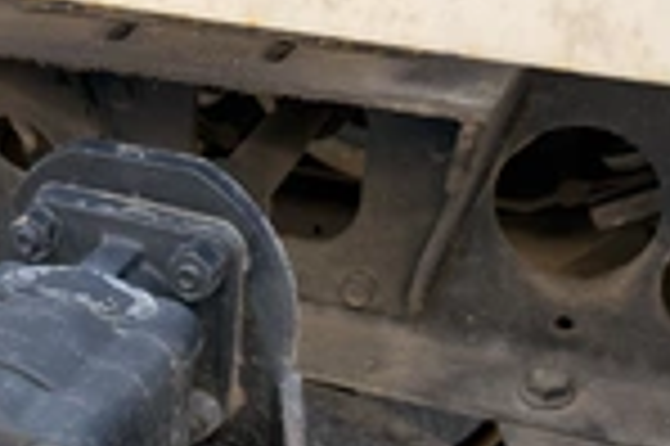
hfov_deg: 29.1
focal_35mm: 67
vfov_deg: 19.0
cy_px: 559
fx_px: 1246
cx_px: 85
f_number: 1.78
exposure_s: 1/1653
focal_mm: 6.76
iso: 100
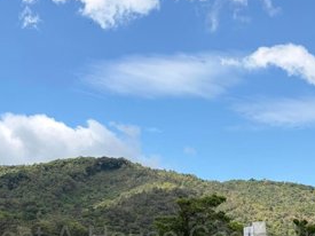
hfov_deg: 32.2
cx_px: 162
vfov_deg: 23.4
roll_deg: -2.1
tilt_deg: +3.0
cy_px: 237
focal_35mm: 60
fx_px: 546
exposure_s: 1/2865
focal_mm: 5.96
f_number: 1.6
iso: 50
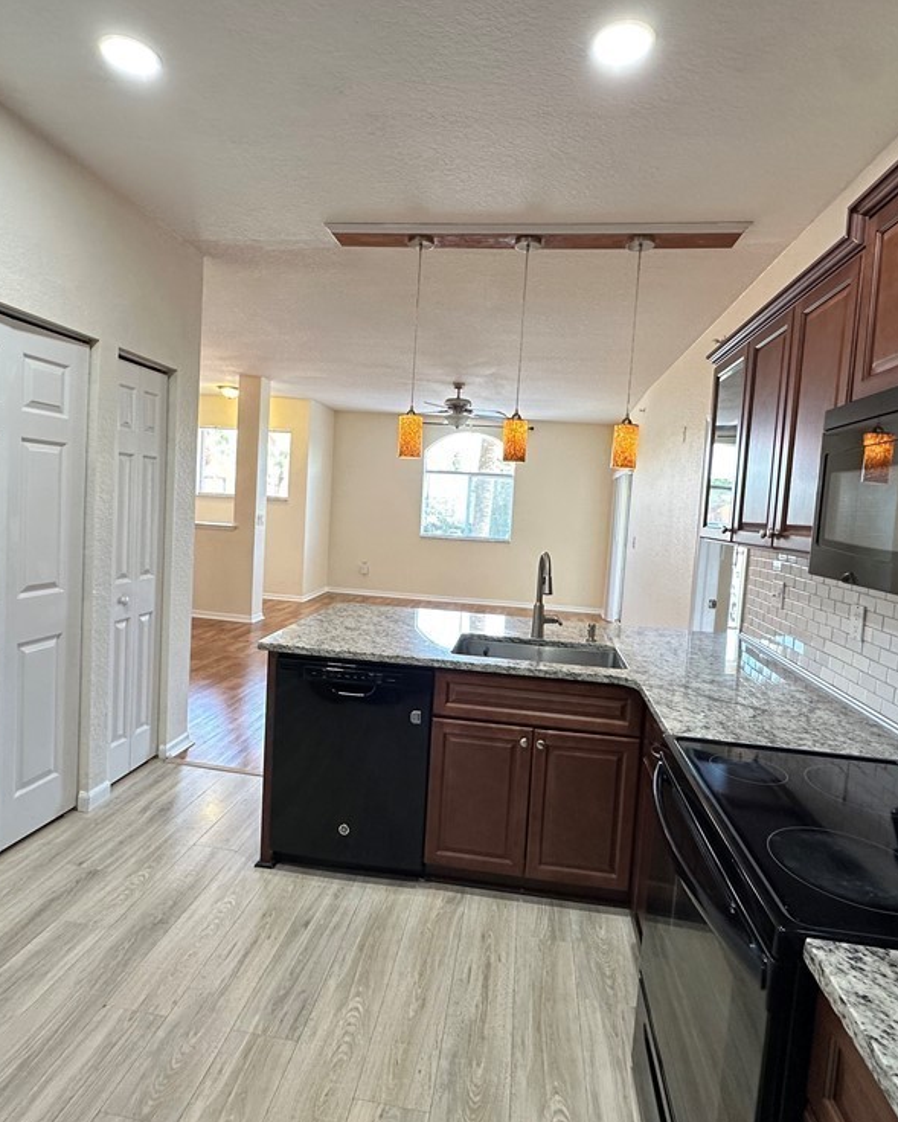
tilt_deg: -3.9
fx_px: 631
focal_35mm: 19
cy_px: 546
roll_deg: -3.5
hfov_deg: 70.9
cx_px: 444
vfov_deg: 83.3
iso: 200
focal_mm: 2.22
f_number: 2.2
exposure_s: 1/120
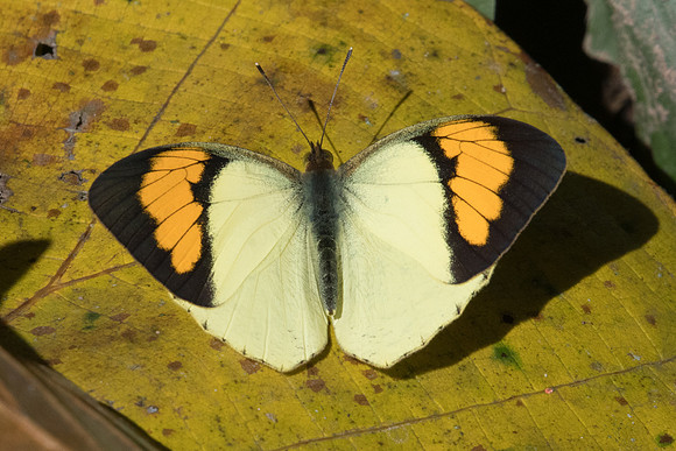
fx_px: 21334
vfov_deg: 1.2
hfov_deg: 1.8
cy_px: 239
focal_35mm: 1136
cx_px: 417
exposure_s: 1/1600
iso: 800
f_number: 14
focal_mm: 400
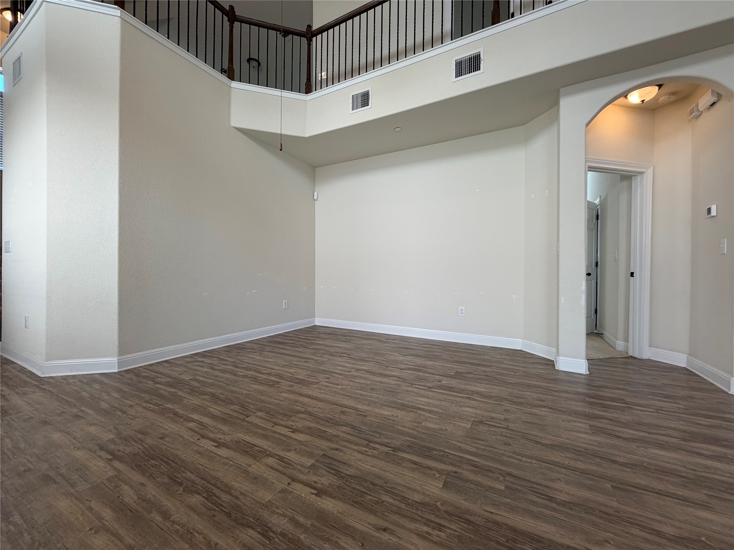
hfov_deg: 102.1
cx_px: 367
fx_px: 297
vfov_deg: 85.7
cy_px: 275
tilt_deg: +0.2
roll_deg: -0.6
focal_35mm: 14
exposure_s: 1/120
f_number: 2.2
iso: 80
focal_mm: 2.22
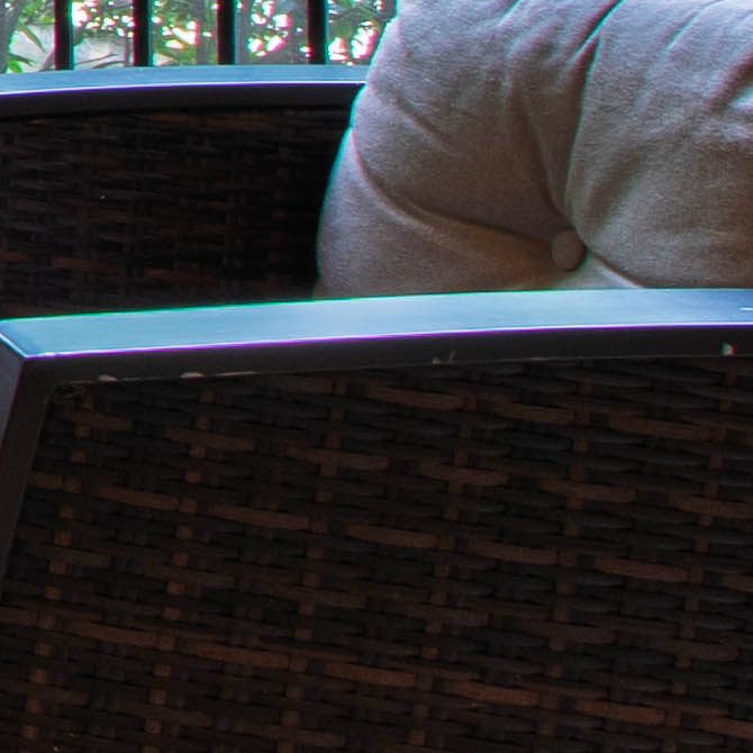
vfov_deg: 14.8
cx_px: -1519
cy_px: -514
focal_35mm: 106
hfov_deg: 10.8
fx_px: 2609
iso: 100
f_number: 9
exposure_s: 1/1.67
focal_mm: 10
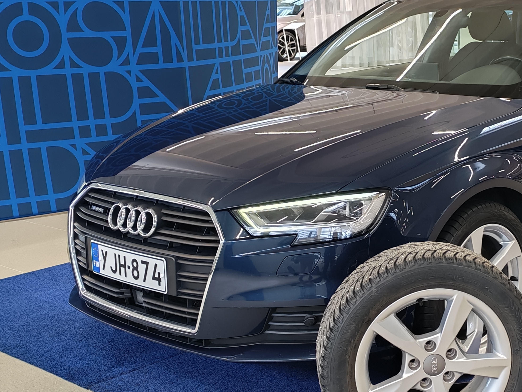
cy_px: 195
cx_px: 436
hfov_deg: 29.8
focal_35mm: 63
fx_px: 950
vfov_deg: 23.3
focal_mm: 6.12
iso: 267
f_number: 1.9
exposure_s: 1/100
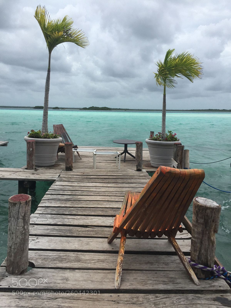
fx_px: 258
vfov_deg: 61.7
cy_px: 154
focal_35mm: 29
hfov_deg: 48.2
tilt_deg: -8.7
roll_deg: +0.0
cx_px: 116
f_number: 2.2
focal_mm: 4.15
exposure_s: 1/2326
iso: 32
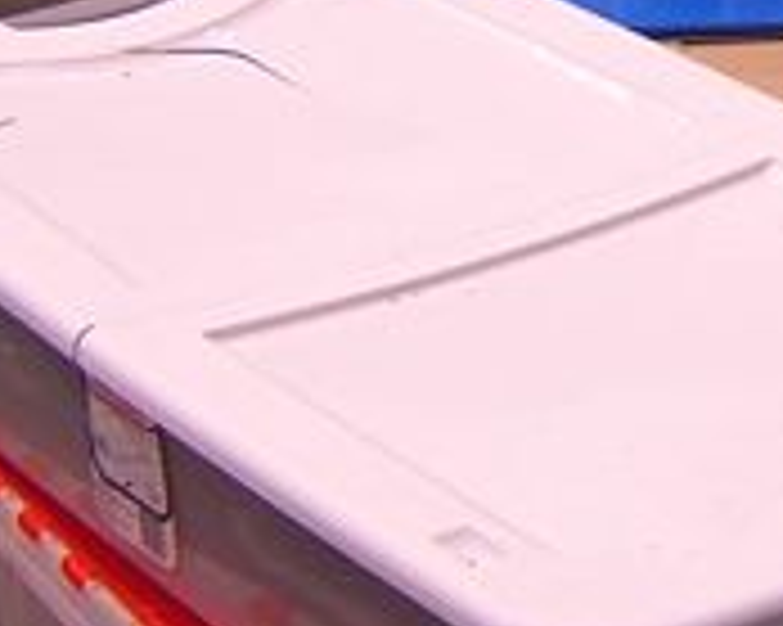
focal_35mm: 162
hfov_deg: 11.5
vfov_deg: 9.3
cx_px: 1066
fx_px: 3752
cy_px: -225
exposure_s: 1/9.2
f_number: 2.6
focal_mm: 4.7
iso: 100
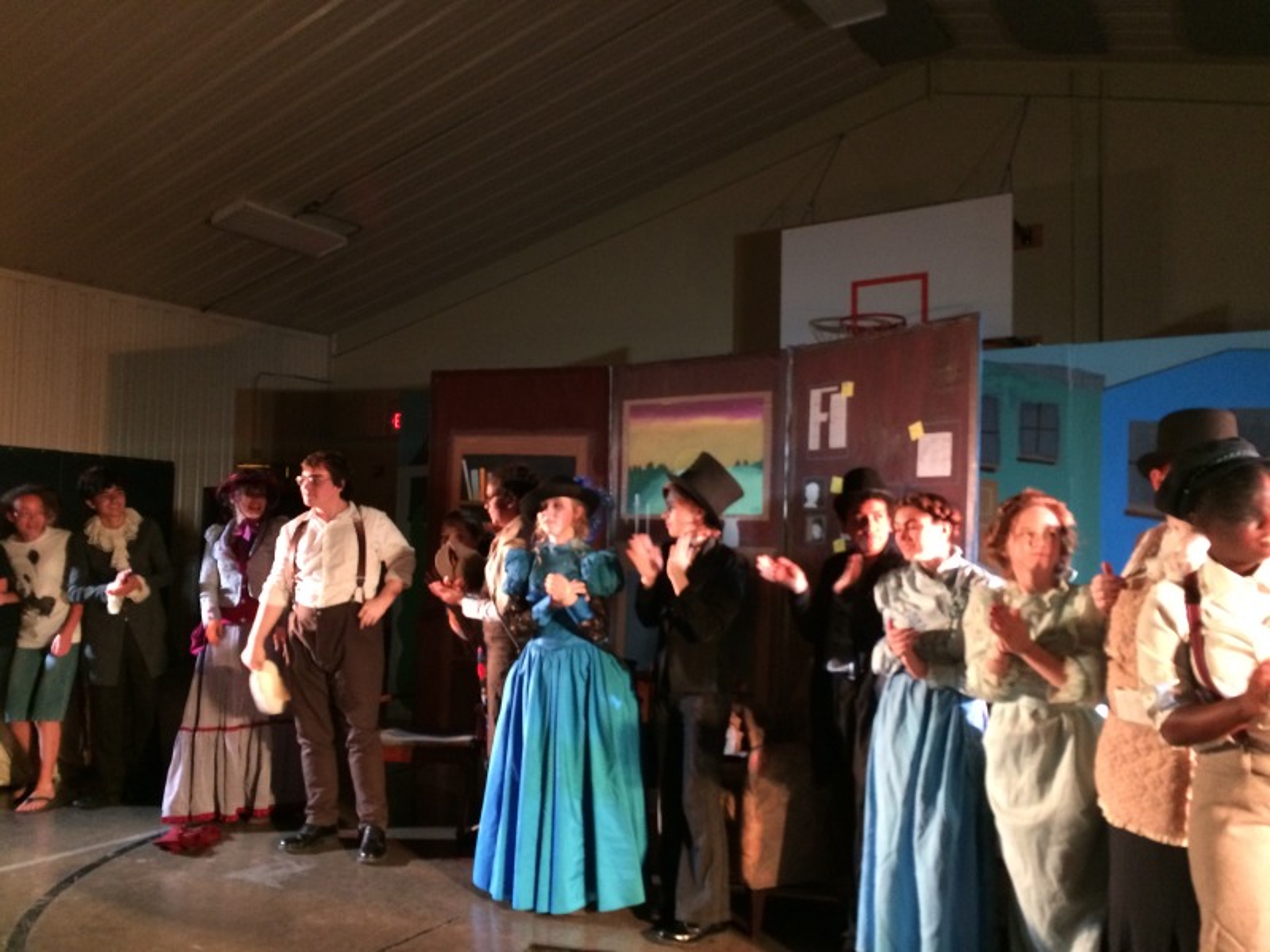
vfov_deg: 48.2
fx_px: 1064
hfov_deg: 61.7
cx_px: 635
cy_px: 476
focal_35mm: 29
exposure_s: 1/24
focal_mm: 4.15
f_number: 2.2
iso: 250
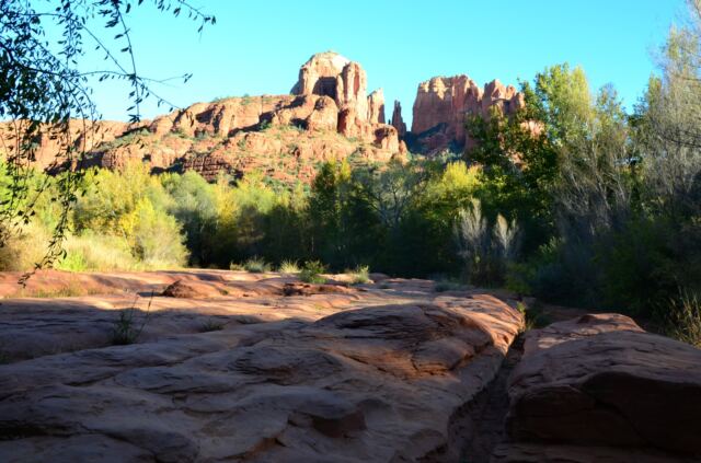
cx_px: 350
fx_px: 641
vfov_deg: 39.7
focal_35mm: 33
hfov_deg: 57.4
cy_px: 232
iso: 200
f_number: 14
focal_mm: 22
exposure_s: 1/40
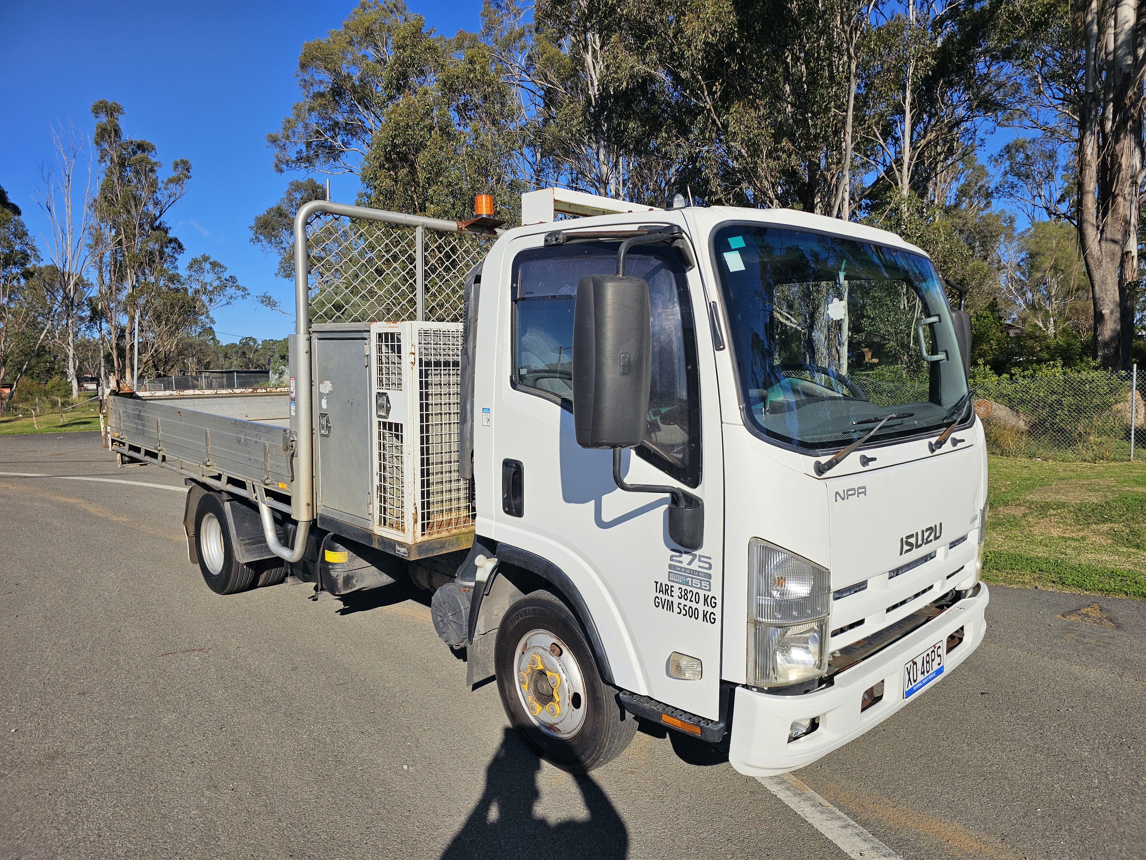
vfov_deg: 58.9
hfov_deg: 73.9
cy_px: 430
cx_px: 573
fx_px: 761
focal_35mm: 23
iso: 10
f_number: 1.7
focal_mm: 6.3
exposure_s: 1/1070
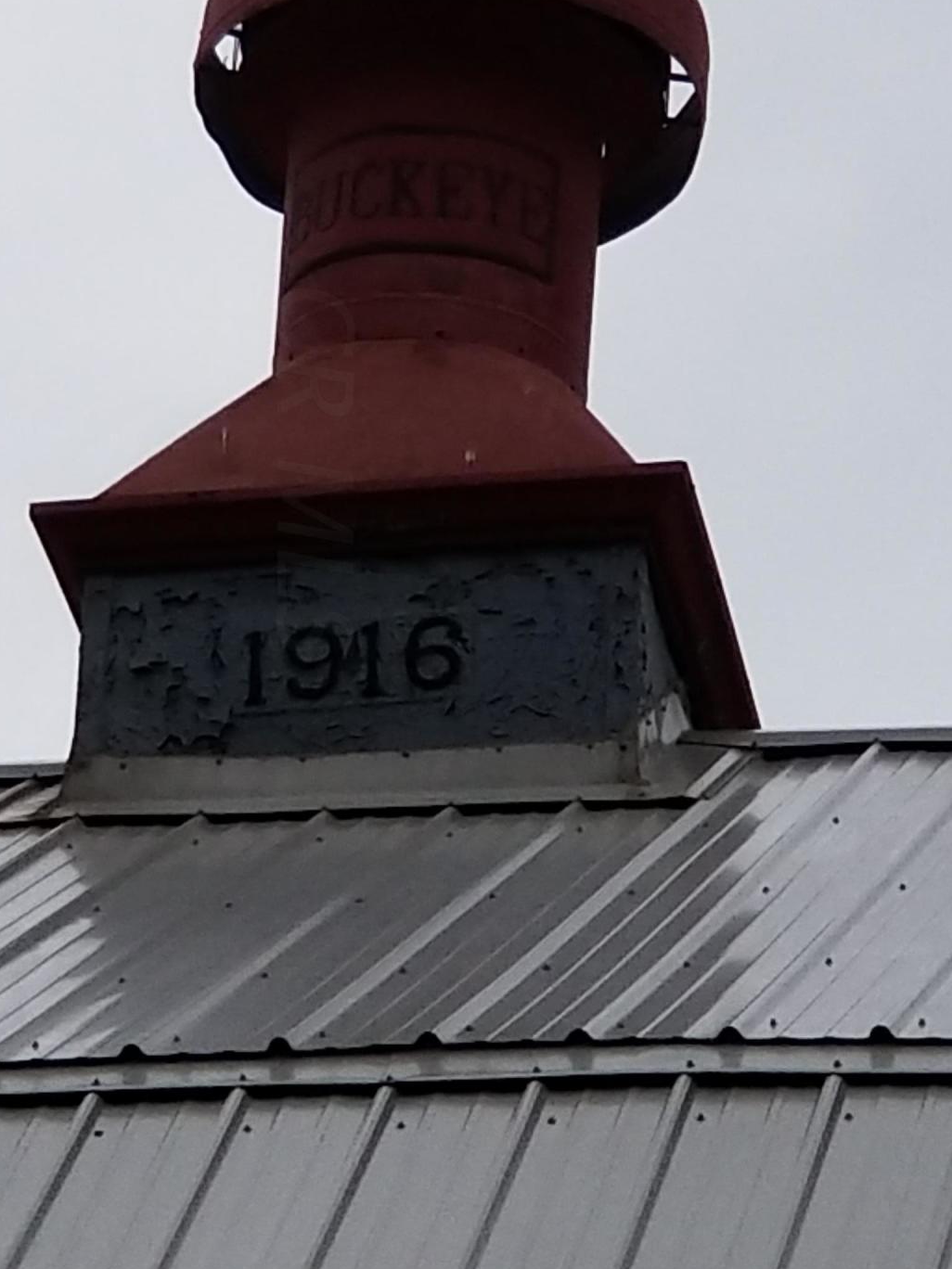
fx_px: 2787
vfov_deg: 25.6
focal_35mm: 76
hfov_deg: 19.3
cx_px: 315
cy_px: 471
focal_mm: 6
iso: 25
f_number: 2.4
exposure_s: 1/2105
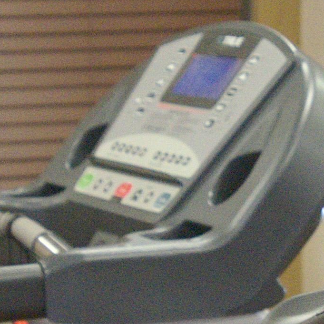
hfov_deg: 7.2
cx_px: 326
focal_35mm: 241
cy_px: 214
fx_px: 2552
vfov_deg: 7.3
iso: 3600
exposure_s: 1/30
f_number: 4.5
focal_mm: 32
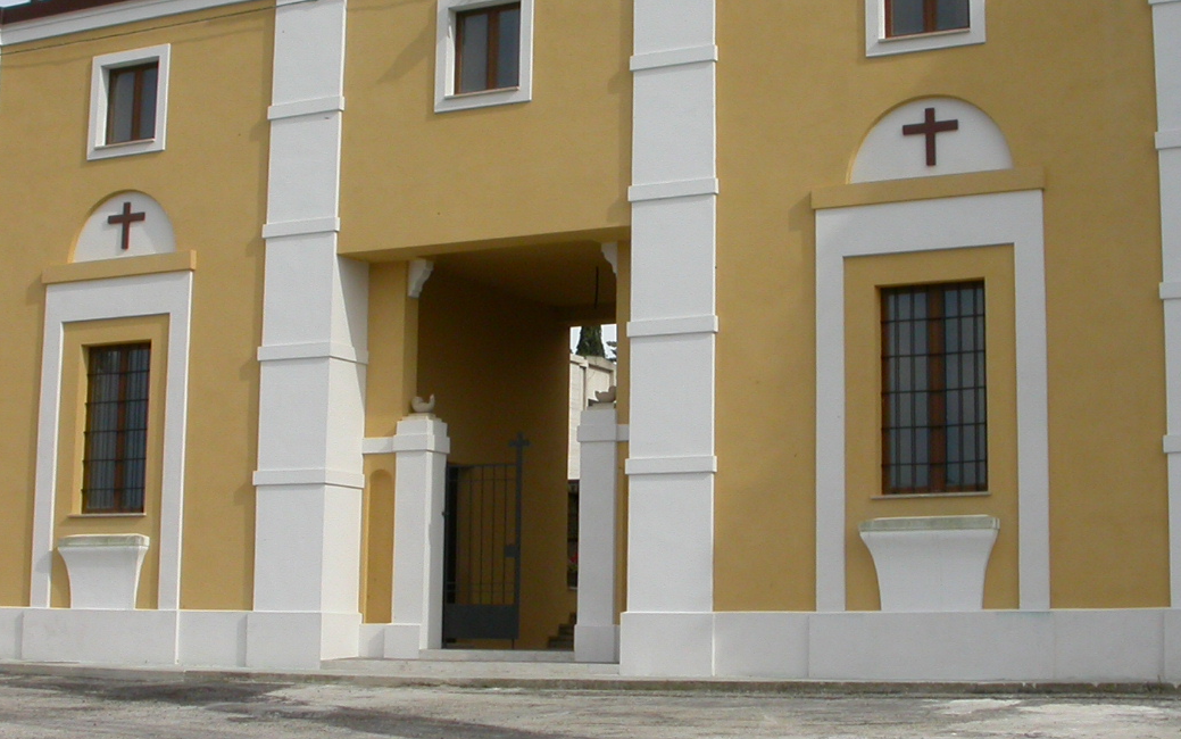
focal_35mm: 62
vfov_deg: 21.0
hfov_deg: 33.0
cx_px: 602
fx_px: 1996
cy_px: 317
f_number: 7.5
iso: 100
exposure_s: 1/433
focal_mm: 7.85
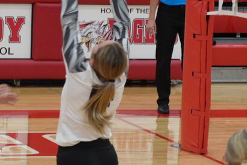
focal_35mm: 326
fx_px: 2240
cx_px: 53
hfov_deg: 6.3
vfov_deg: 4.2
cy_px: 113
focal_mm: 87
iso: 2000
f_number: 5.6
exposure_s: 1/160
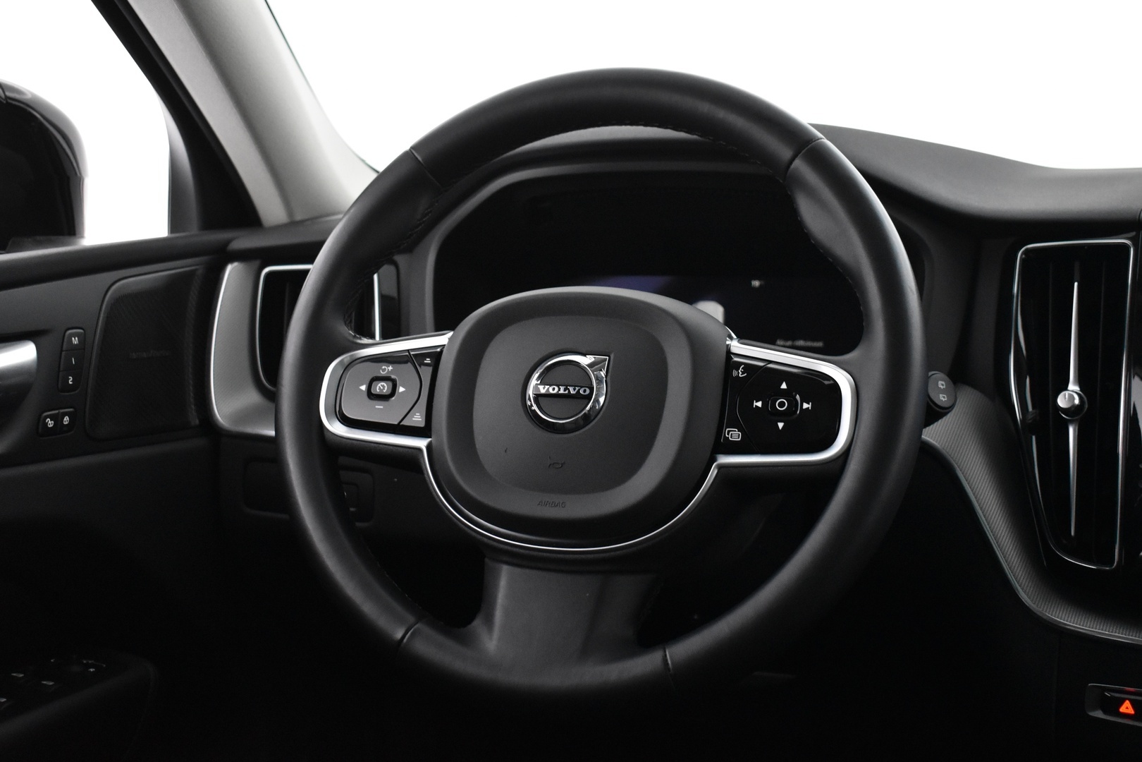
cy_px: 381
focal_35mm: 44
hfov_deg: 45.0
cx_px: 571
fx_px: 1380
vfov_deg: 30.8
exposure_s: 1/30
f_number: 4.2
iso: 3200
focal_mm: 29
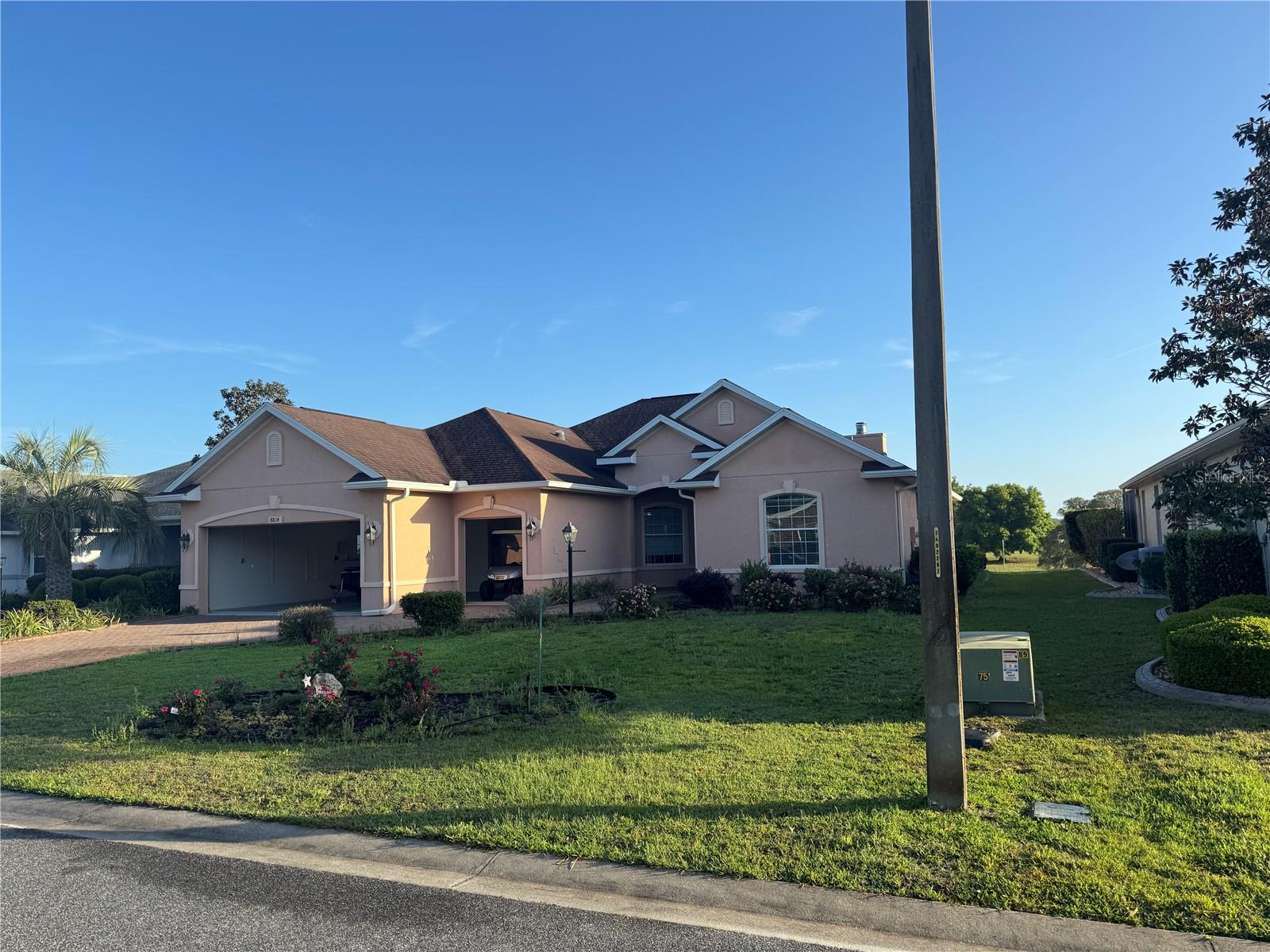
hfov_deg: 71.6
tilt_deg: +2.7
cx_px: 635
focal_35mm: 24
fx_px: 881
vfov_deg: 56.8
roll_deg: +2.3
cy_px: 476
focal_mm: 6.76
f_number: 1.78
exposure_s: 1/2604
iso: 80
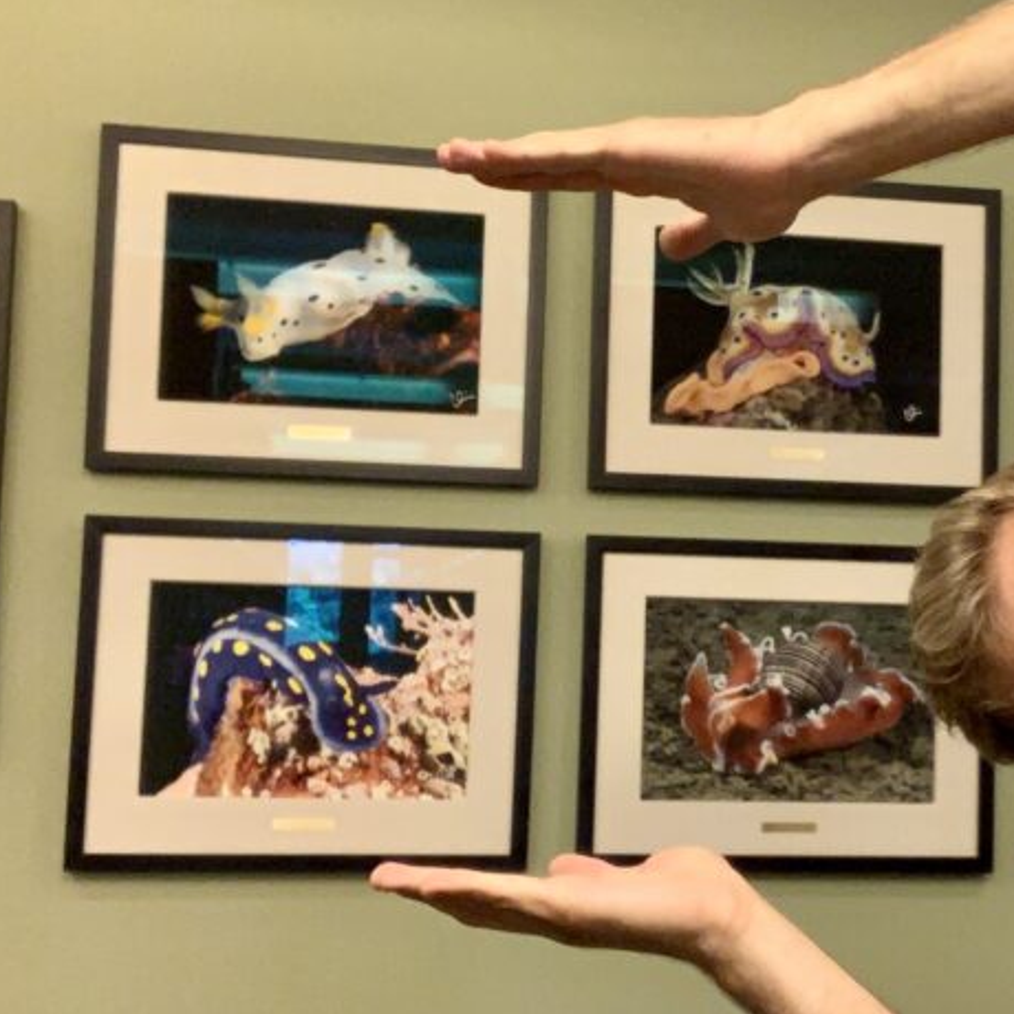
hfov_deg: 26.8
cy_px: 489
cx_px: 802
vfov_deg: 27.3
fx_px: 2088
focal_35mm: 63
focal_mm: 2.87
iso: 200
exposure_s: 1/60
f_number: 2.2
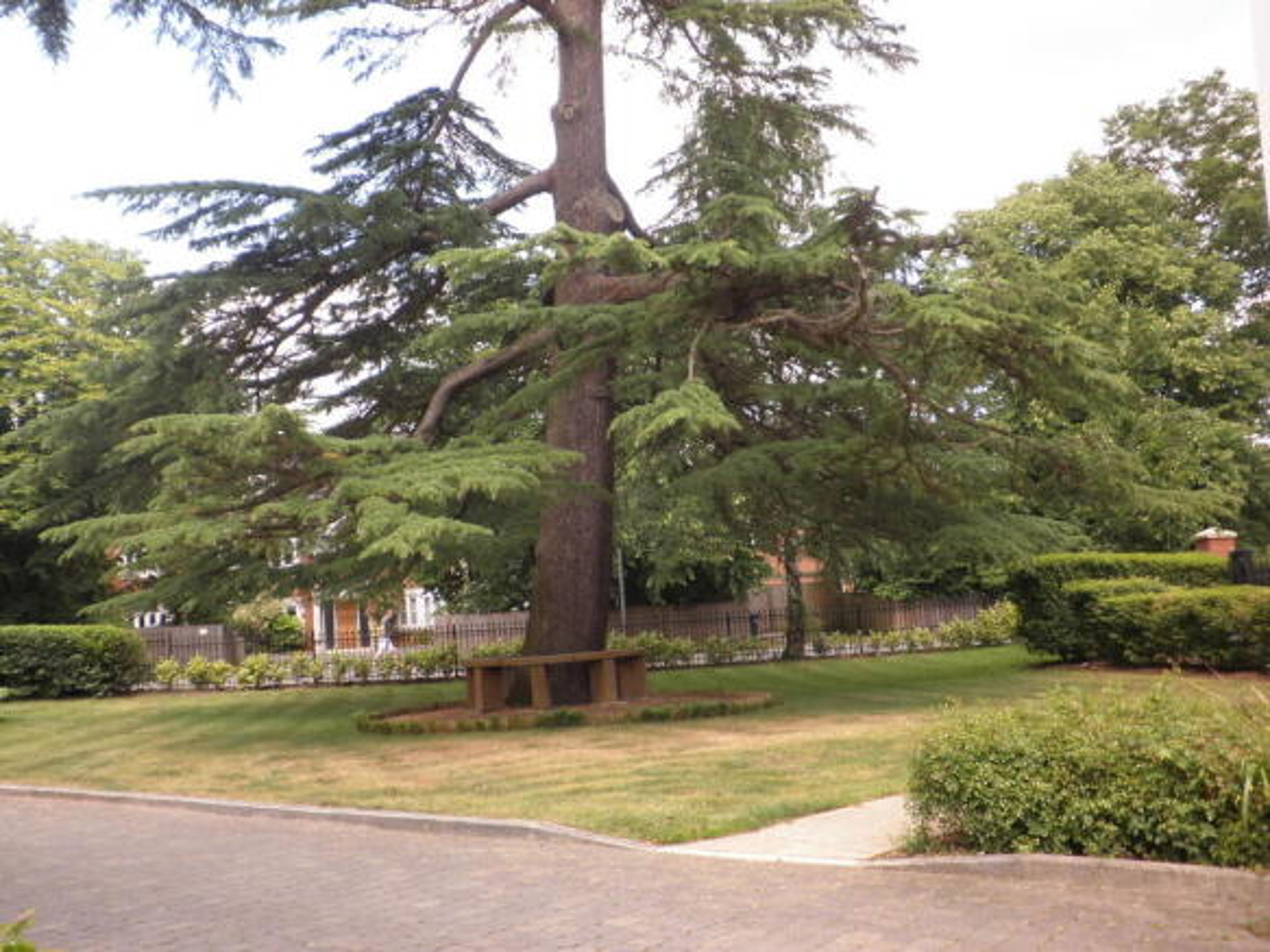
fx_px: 1321
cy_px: 476
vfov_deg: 39.6
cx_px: 635
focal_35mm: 36
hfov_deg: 51.4
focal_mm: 6.3
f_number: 3.5
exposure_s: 1/100
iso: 64
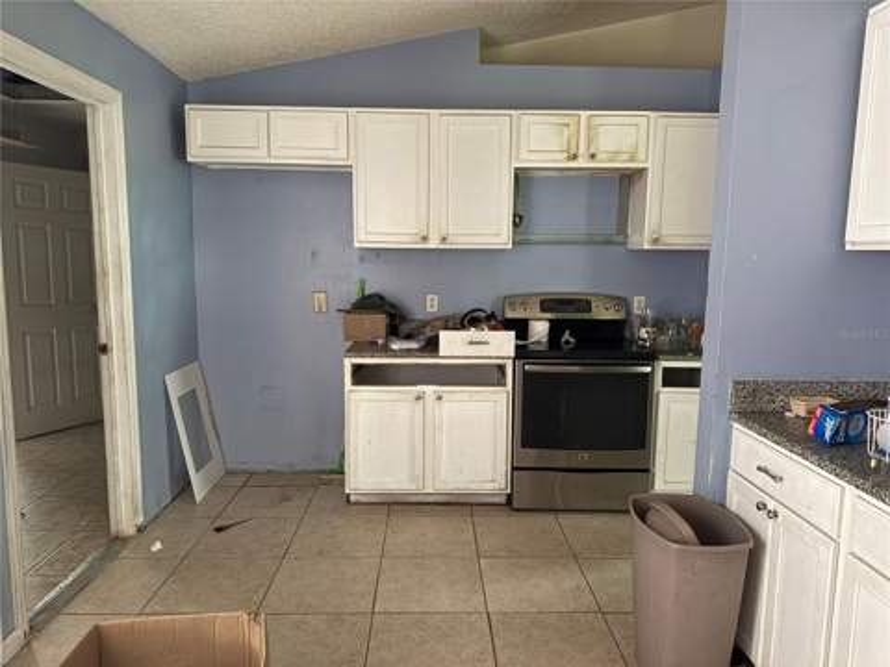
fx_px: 617
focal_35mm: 24
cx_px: 445
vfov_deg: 56.8
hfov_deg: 71.6
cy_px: 334
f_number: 1.78
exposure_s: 1/58
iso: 800
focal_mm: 6.76
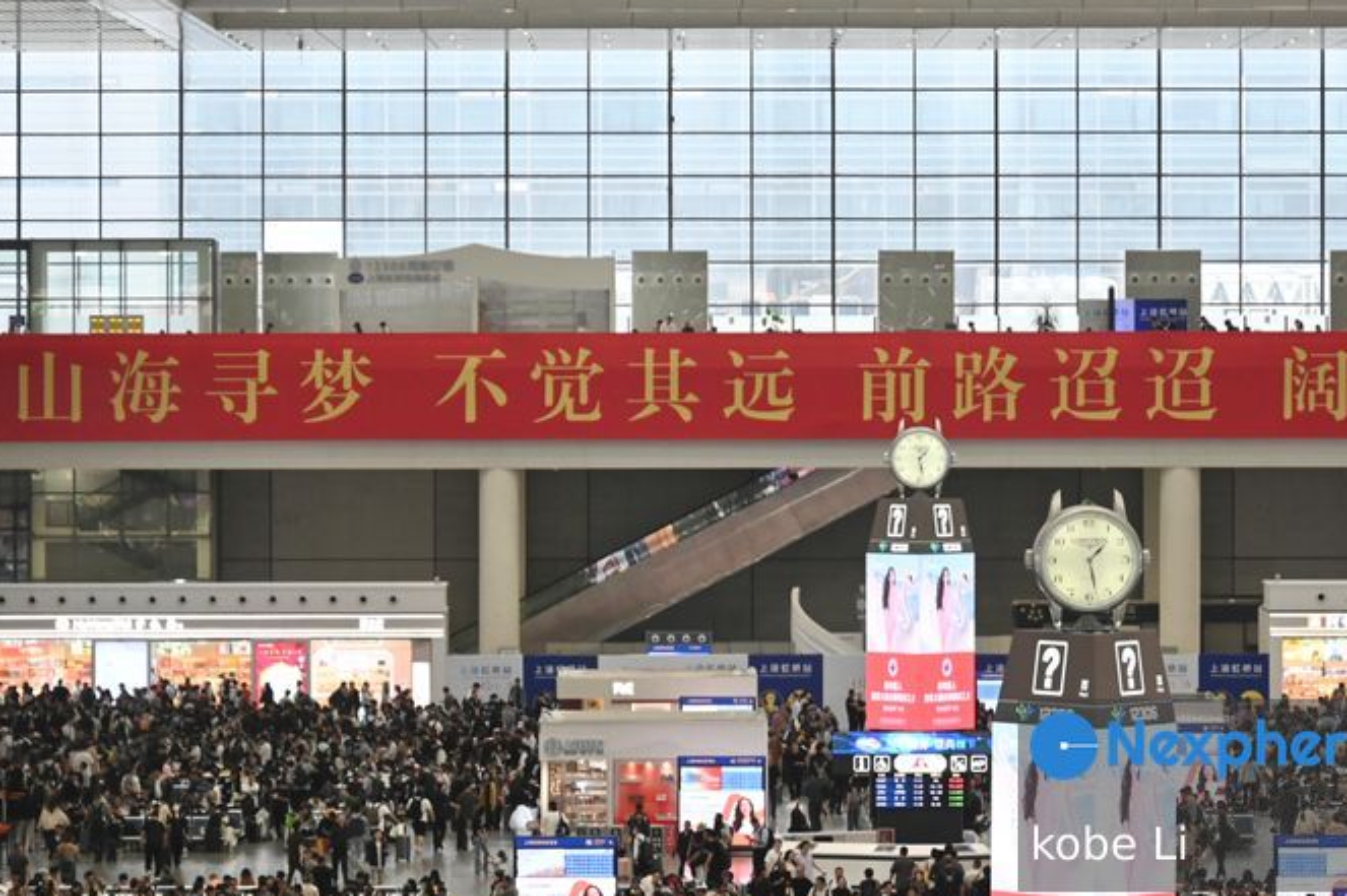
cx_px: 831
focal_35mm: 278
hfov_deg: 7.4
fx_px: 10394
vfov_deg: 4.9
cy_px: 676
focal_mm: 180
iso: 2500
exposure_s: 1/200
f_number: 6.3
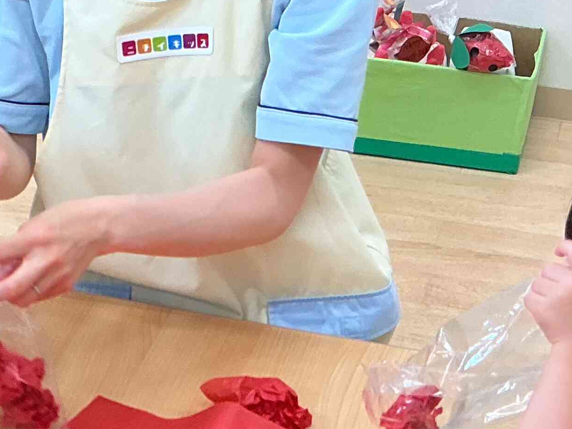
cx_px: 54
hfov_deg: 20.2
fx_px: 1570
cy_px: 587
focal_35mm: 95
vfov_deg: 14.8
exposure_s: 1/120
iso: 64
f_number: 1.8
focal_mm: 3
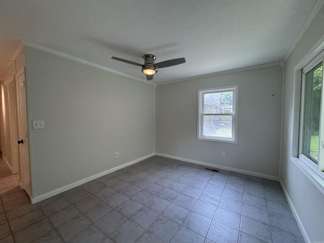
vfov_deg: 85.7
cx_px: 162
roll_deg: +0.3
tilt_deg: -2.6
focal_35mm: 14
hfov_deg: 102.1
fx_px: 131
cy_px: 122
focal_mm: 2.22
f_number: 2.2
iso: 125
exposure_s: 1/120
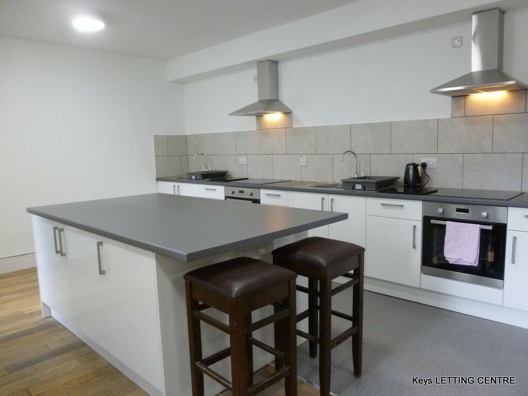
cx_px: 264
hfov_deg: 69.4
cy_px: 198
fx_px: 381
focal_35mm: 25
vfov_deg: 54.9
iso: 400
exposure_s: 1/30
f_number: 3.1
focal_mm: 4.5
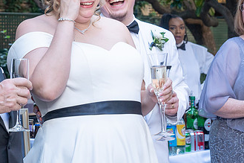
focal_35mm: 103
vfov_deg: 13.2
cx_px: 63
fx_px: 698
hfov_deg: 19.7
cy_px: 38
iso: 1250
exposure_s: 1/250
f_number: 5.6
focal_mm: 52
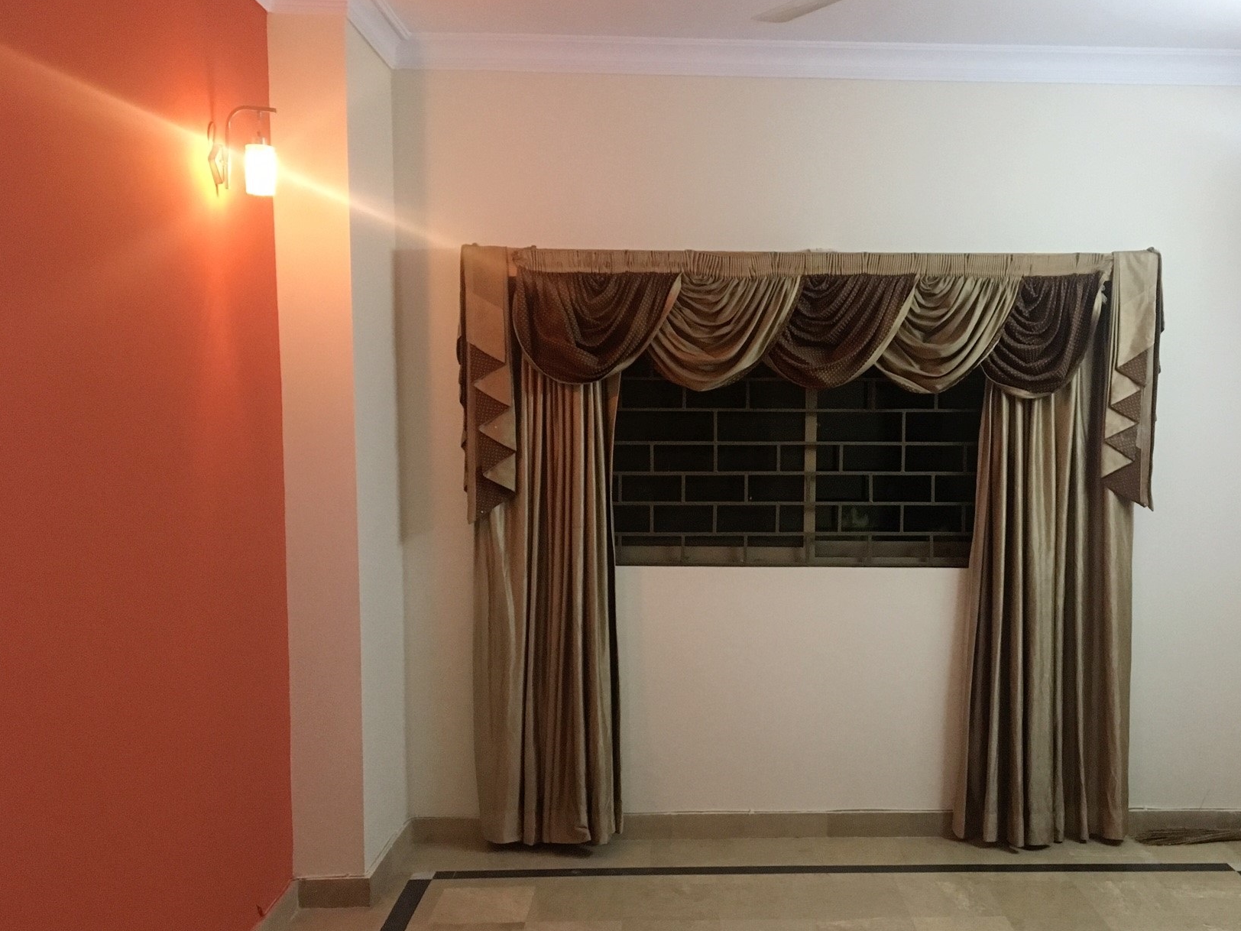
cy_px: 524
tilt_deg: -5.4
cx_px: 757
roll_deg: -0.4
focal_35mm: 36
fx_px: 1291
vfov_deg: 39.6
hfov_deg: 51.0
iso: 200
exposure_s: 1/17
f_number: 2.2
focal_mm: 4.15
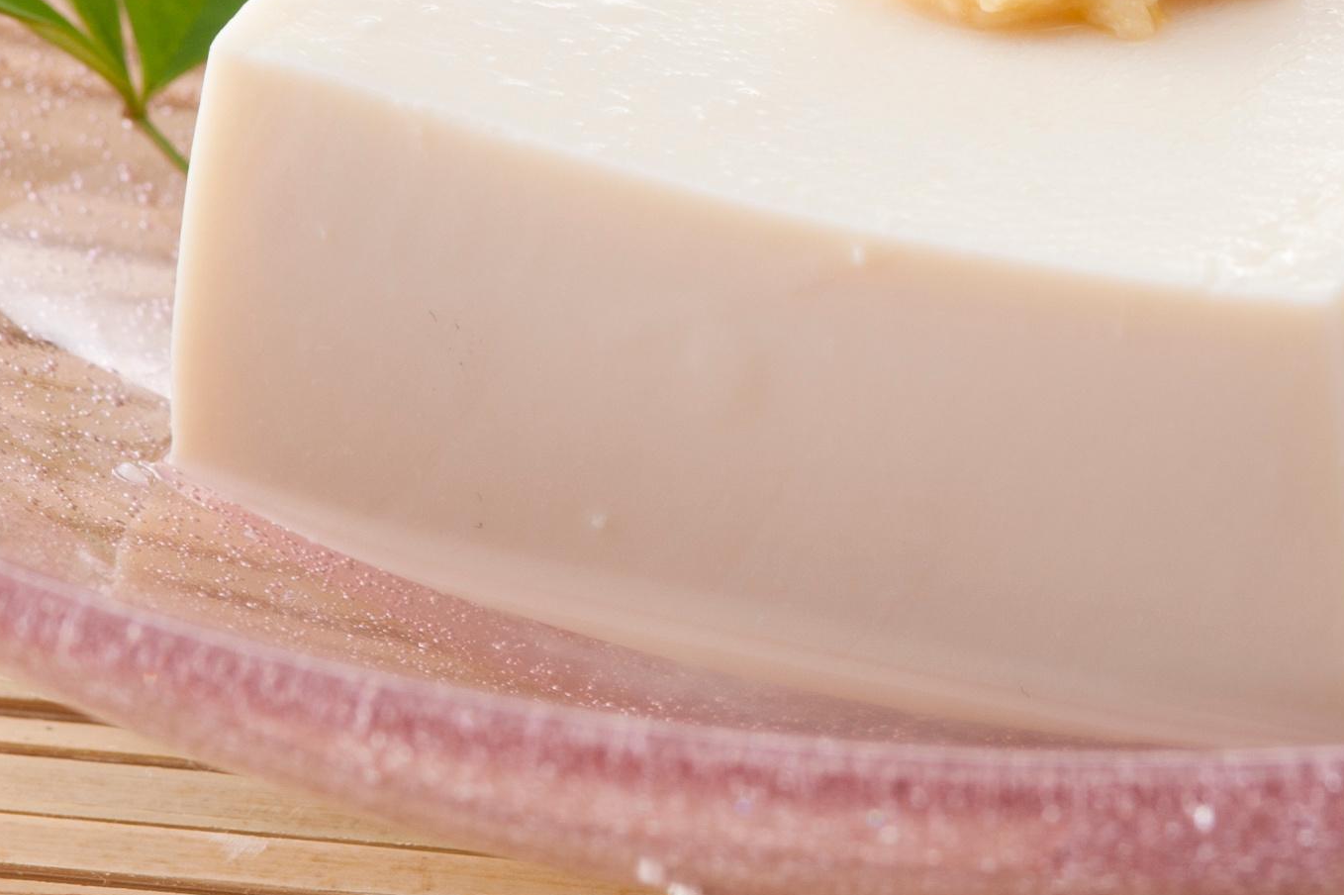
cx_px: 977
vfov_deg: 4.2
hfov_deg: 6.3
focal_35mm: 329
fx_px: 12276
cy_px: 62
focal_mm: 105
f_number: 16
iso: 200
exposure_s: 1/125
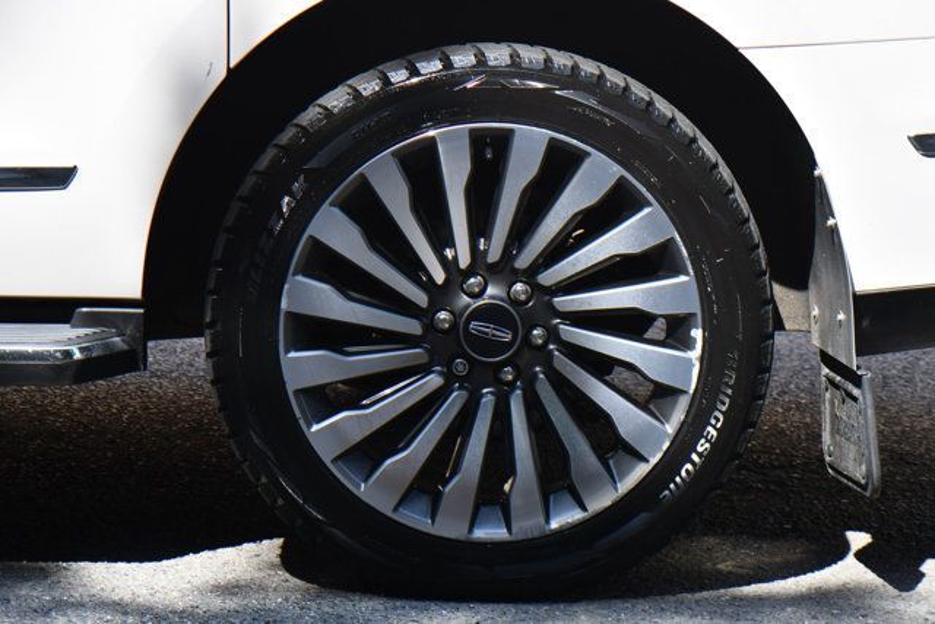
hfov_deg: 12.4
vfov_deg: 8.3
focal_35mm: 165
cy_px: 312
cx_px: 468
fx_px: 4286
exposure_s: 1/250
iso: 200
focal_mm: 110
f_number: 8
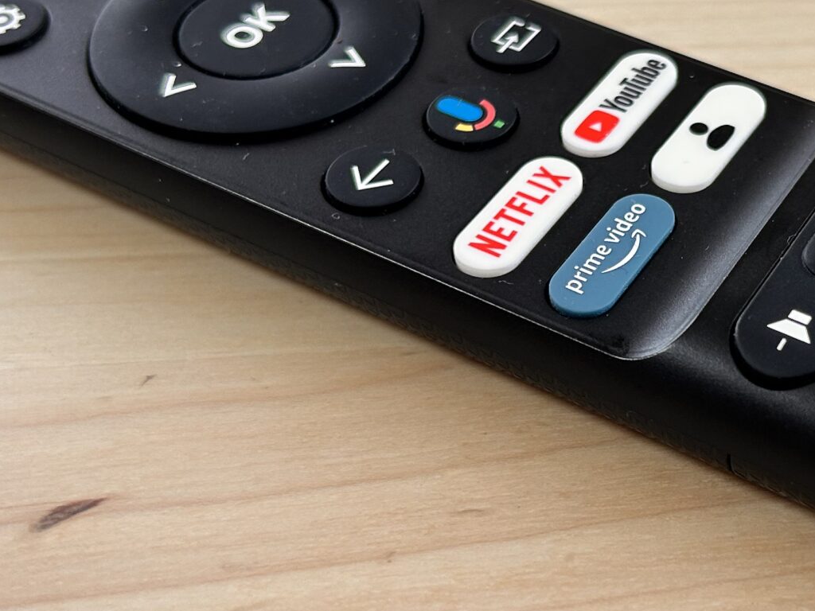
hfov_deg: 29.0
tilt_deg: -46.5
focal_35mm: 65
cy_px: 292
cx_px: 687
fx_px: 1530
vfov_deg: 22.6
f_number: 1.5
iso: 50
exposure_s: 1/120
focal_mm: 5.7
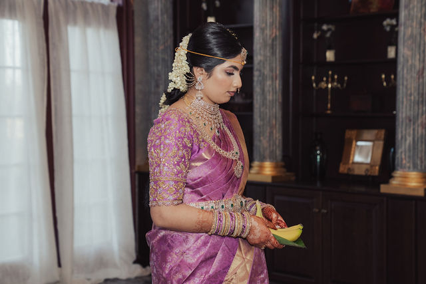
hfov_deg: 29.9
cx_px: 216
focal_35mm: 67
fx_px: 798
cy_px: 142
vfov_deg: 20.2
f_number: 4
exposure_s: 1/250
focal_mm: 64
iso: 640
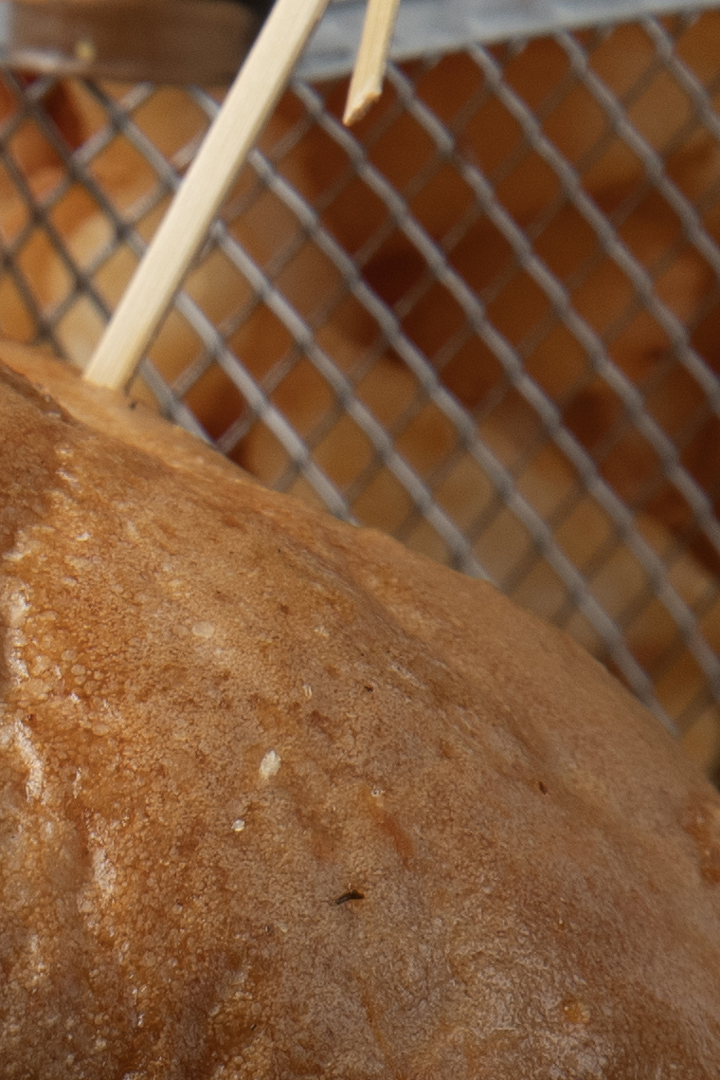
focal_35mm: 476
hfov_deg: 2.9
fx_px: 14284
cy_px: 1058
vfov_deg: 4.3
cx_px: -695
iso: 125
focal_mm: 65
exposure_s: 1/250
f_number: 9
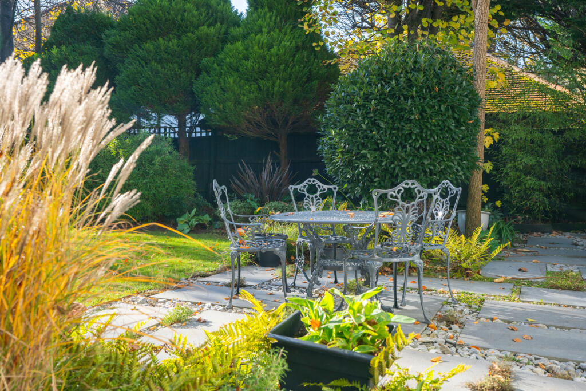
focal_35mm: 35
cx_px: 293
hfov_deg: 54.4
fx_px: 570
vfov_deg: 37.9
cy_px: 196
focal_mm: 35
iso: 250
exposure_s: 1/800
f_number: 4.5
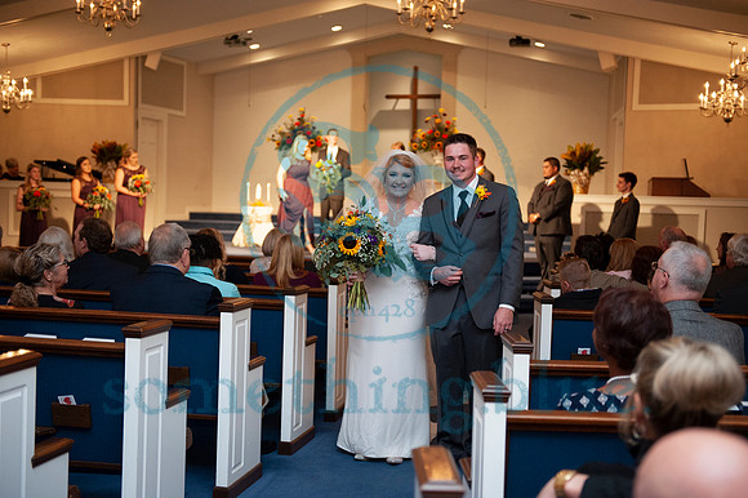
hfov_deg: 41.1
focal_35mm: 48
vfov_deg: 28.0
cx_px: 374
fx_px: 997
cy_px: 249
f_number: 2.8
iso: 1000
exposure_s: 1/200
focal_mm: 48
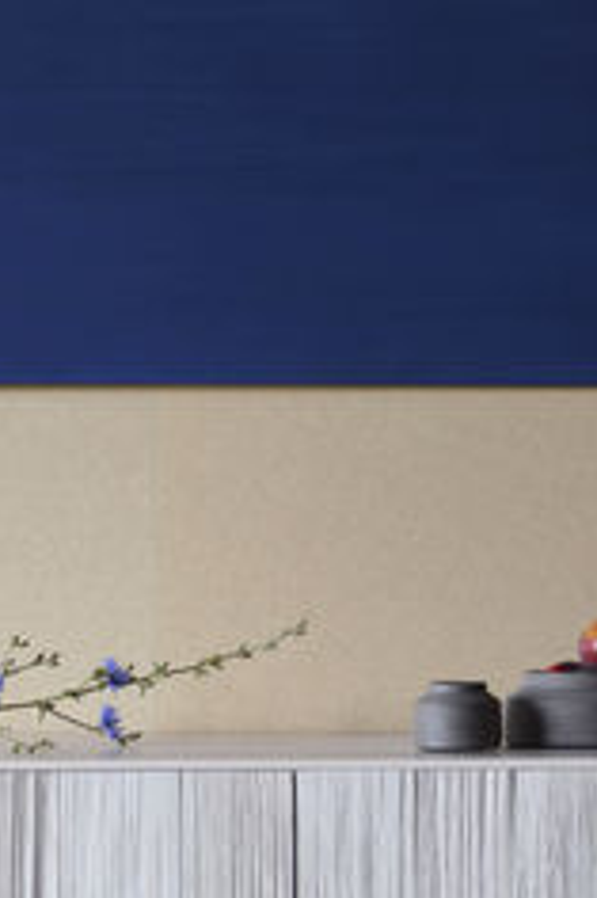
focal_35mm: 159
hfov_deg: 8.6
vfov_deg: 12.7
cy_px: 944
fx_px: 3961
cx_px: 413
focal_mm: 50
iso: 100
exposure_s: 1/80
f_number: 4
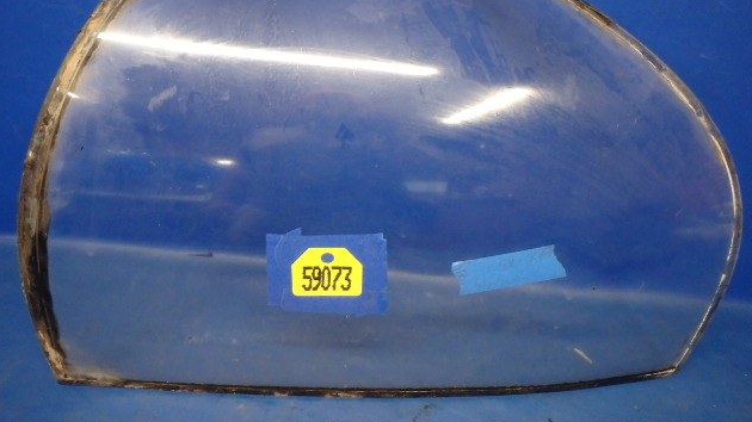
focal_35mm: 31
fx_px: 618
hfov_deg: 62.6
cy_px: 150
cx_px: 381
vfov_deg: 37.4
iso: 640
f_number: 3.9
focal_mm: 5
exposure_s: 1/30
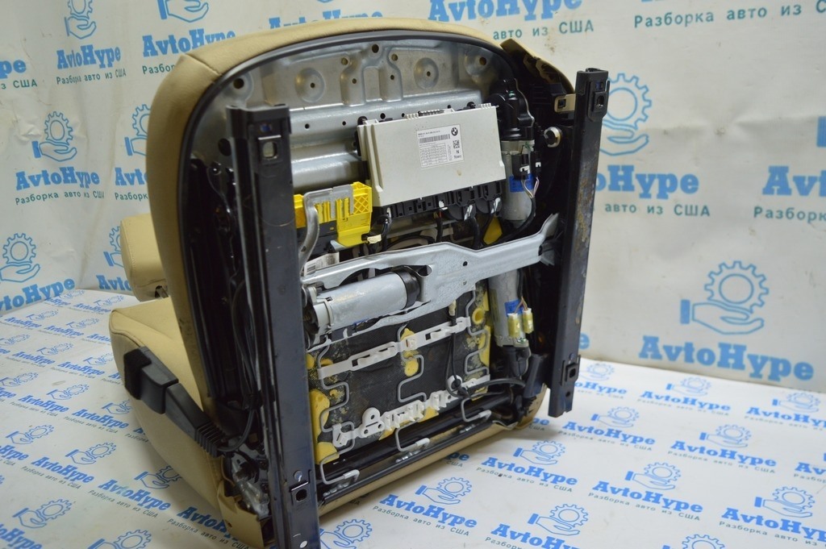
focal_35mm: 32
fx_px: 722
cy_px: 274
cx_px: 413
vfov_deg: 41.6
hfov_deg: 59.5
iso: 400
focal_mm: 21
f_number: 3.8
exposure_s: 1/50
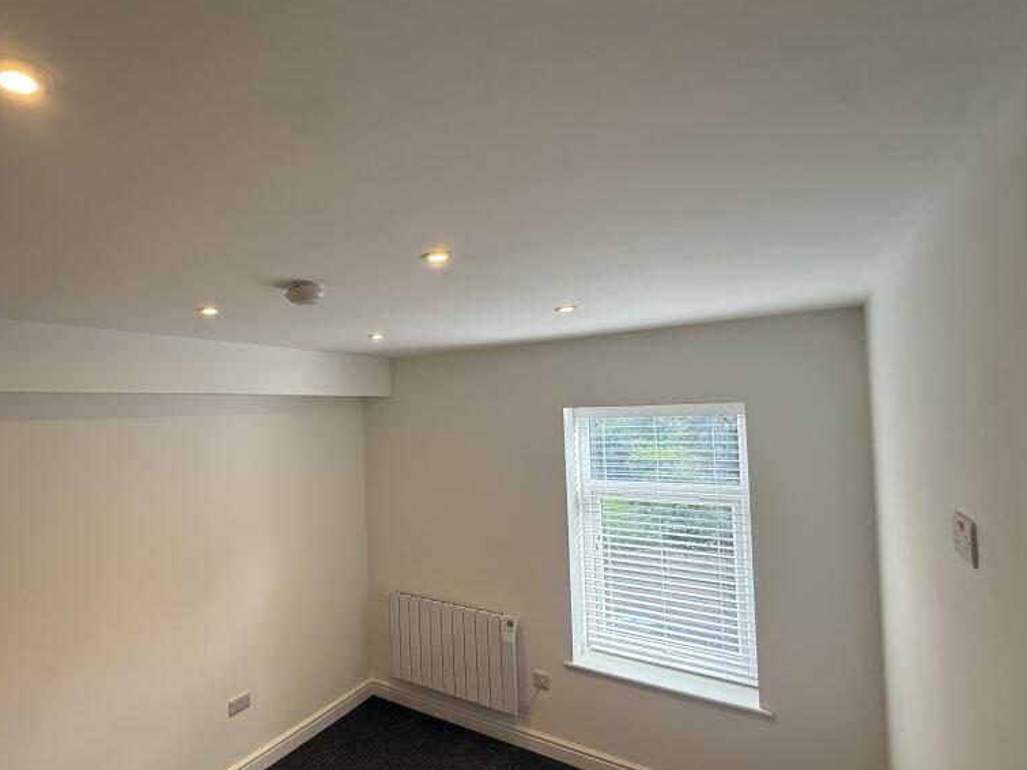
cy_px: 405
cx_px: 335
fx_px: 564
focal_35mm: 19
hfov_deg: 81.6
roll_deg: +1.7
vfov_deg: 68.6
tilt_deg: +3.2
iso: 64
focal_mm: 2.22
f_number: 2.2
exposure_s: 1/125
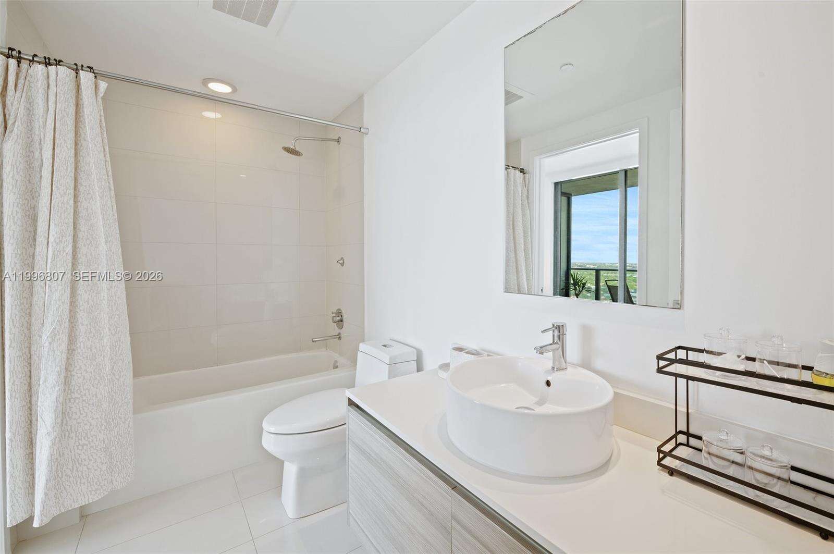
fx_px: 347
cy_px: 277
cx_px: 417
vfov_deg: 77.2
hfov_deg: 100.5
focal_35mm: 15
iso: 200
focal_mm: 15
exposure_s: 1/6
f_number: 8
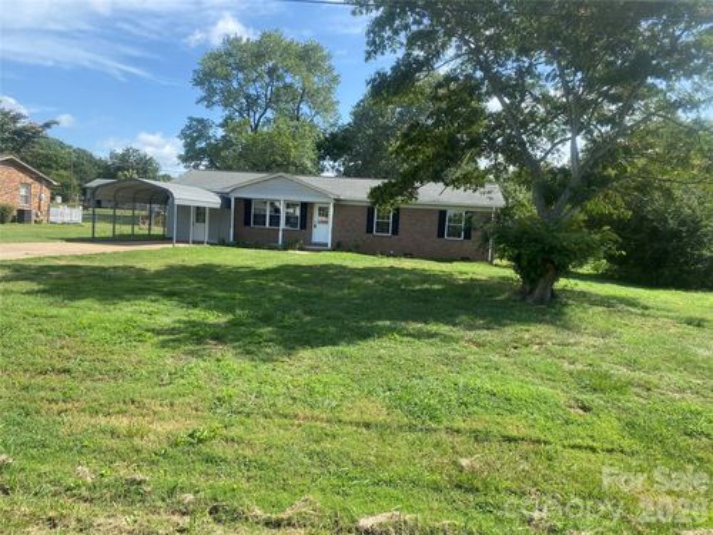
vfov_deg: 53.1
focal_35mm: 26
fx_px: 536
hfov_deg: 67.3
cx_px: 356
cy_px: 268
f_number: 1.8
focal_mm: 4.25
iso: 32
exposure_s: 1/1272
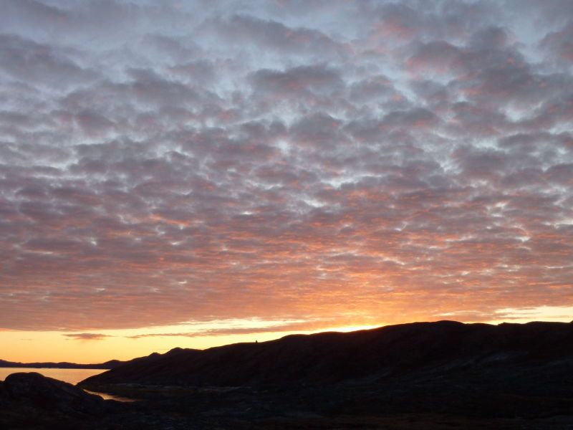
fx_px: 695
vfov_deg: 34.3
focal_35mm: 42
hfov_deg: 44.8
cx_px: 286
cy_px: 215
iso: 80
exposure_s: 1/80
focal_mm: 6.9
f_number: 3.7
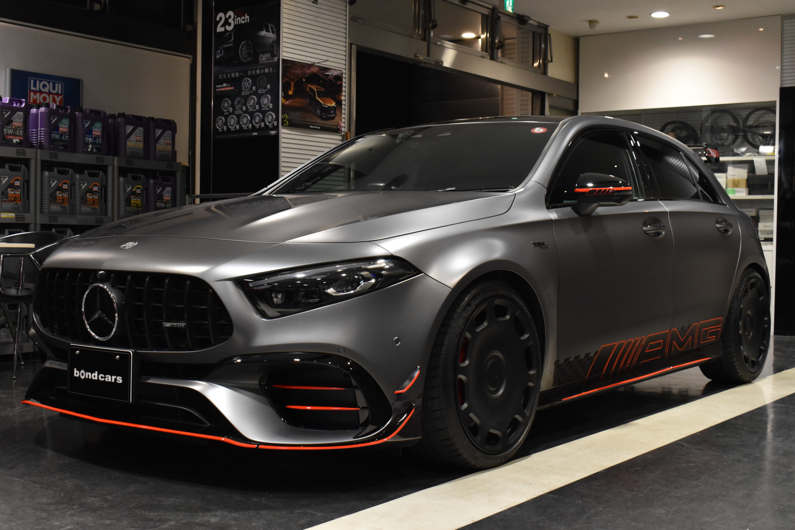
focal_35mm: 45
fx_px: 994
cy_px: 265
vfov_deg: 29.9
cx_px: 398
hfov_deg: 43.6
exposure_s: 1/50
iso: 1800
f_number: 8
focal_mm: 30
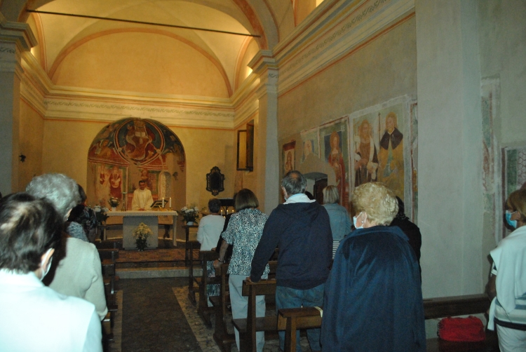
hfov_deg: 67.3
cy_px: 176
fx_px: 395
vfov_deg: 48.0
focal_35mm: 27
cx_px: 263
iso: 1600
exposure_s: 1/200
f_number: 3.5
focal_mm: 18
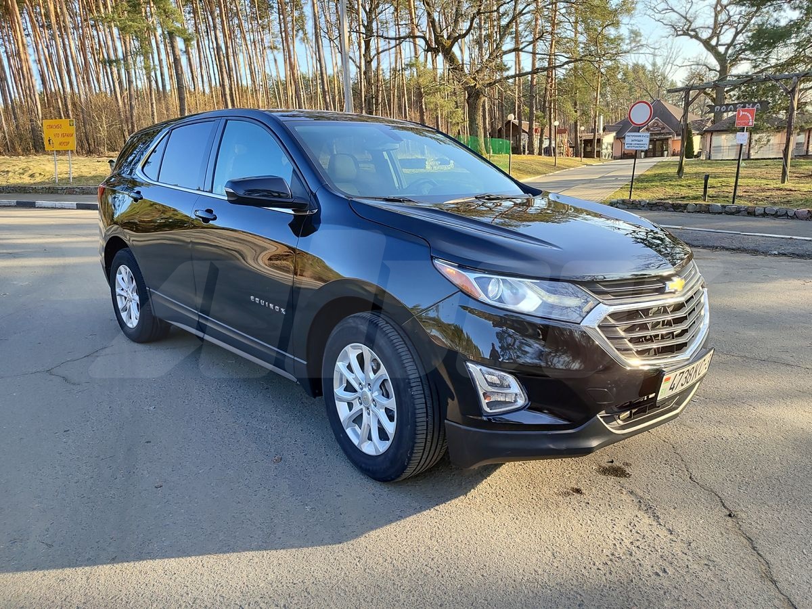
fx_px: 586
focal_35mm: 25
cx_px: 406
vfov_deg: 54.9
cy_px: 304
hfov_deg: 69.4
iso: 50
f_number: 1.89
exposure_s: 1/239
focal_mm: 5.95
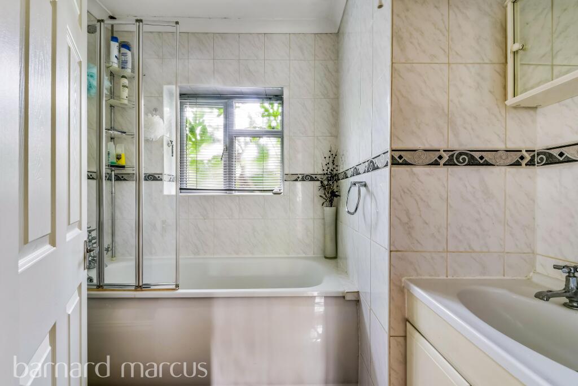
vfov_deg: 77.4
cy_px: 193
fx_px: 241
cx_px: 289
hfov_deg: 100.4
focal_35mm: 15
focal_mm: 15
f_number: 16
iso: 200
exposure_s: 8
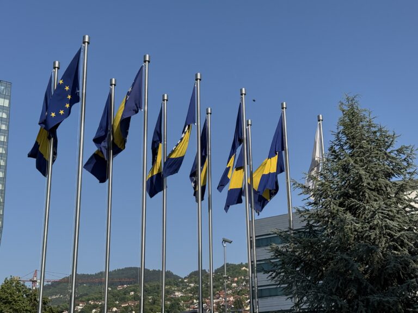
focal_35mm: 48
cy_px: 156
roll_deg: +0.3
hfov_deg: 39.7
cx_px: 209
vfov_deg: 30.3
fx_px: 580
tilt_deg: +9.8
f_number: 1.78
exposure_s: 1/4587
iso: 64
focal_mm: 6.76
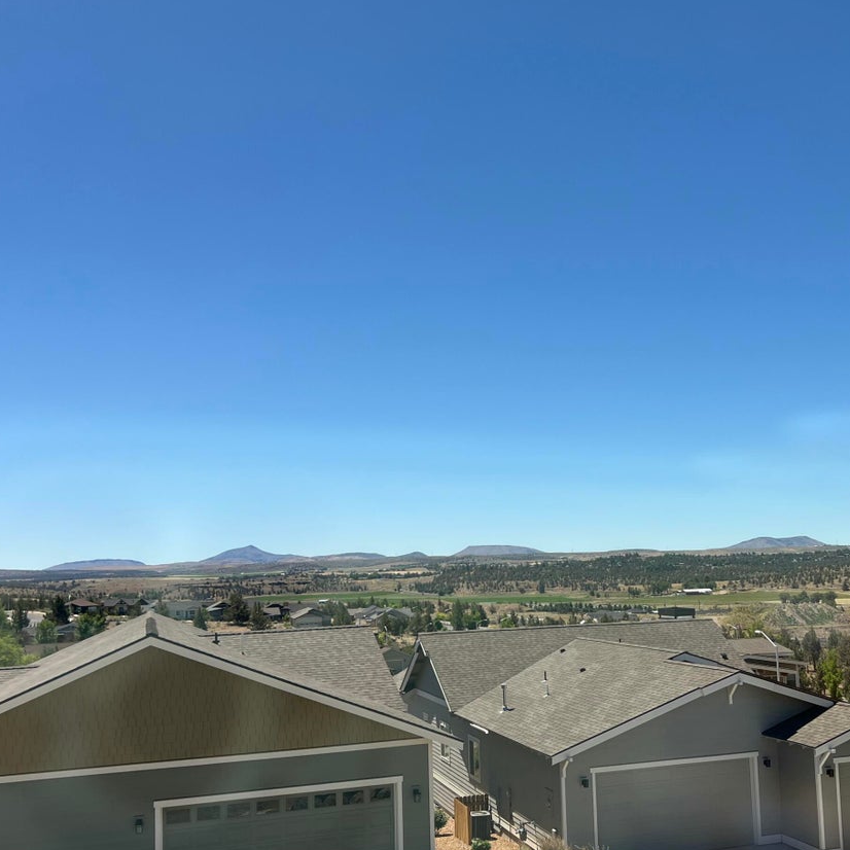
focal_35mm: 38
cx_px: 530
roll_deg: +2.4
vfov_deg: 43.8
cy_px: 466
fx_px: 1056
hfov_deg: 43.5
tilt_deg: +5.5
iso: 50
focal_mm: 5.7
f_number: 1.5
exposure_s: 1/3571
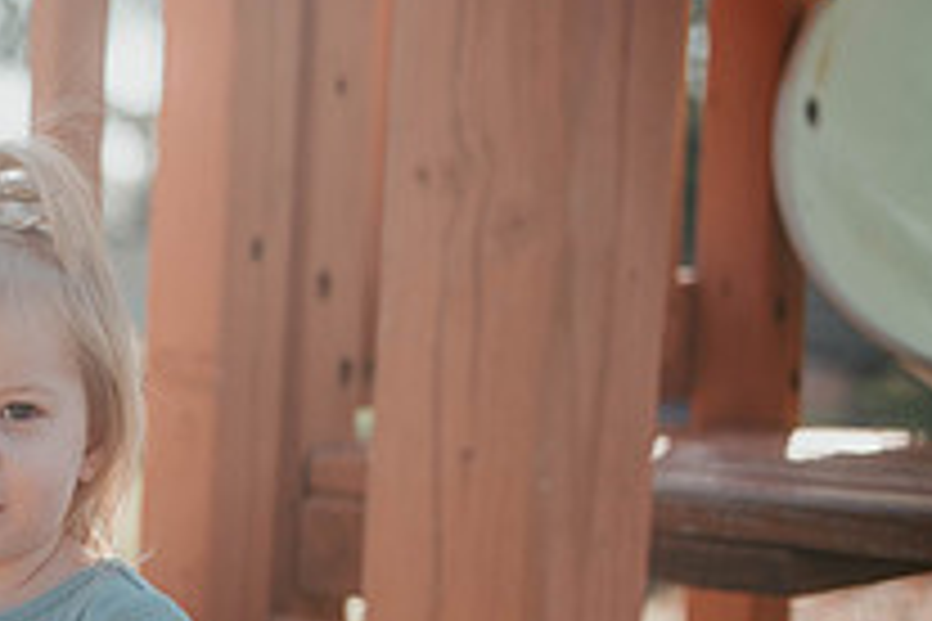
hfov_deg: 19.0
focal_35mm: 98
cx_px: -329
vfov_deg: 13.9
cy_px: 520
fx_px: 2537
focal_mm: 35
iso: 64
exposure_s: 1/1600
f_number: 1.6
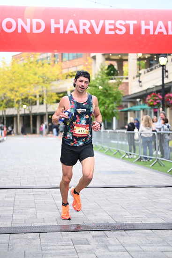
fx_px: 501
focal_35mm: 70
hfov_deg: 19.5
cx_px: 86
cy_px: 129
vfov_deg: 28.8
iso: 1250
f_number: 2.8
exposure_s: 1/1250
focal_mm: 70
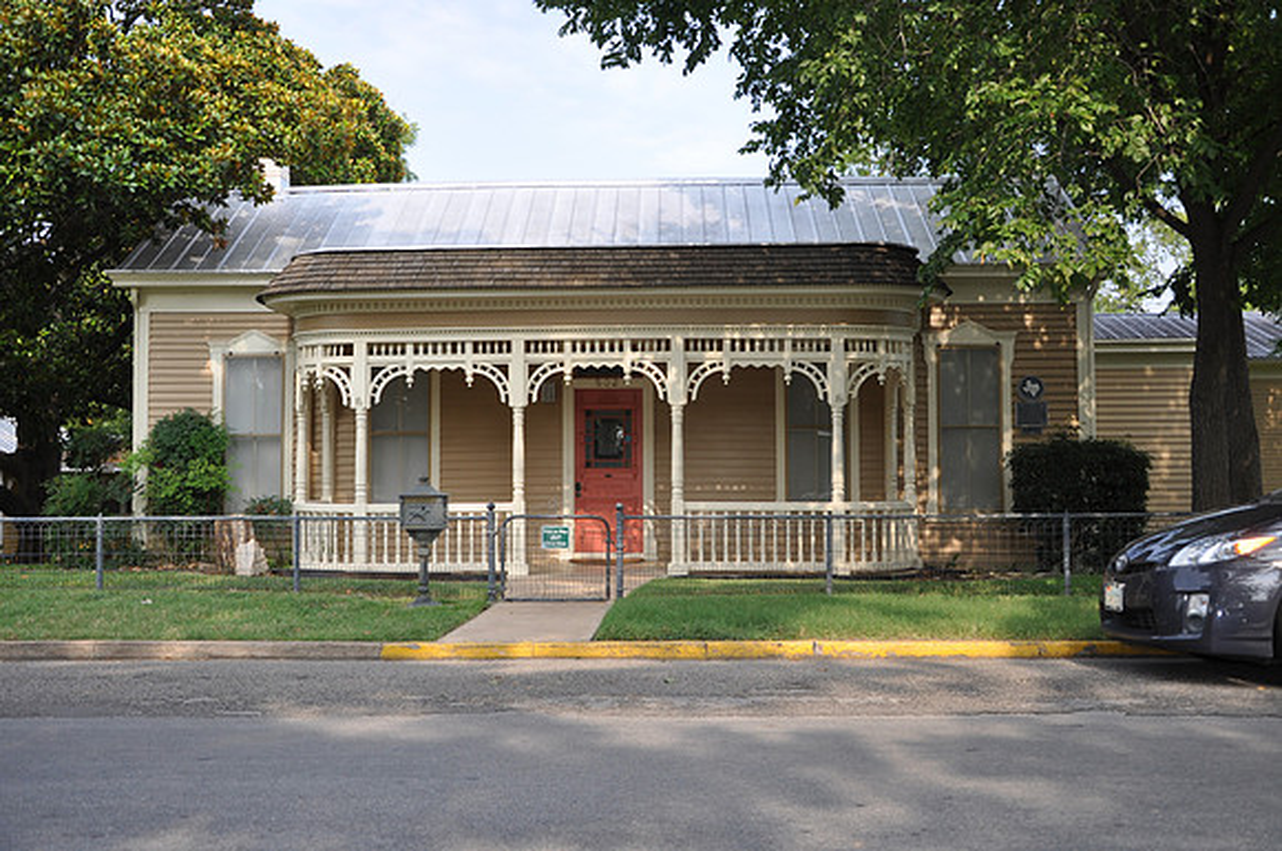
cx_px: 641
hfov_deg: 53.2
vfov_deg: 36.8
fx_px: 1280
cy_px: 426
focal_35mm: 36
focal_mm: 24
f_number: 5.6
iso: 200
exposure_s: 1/200
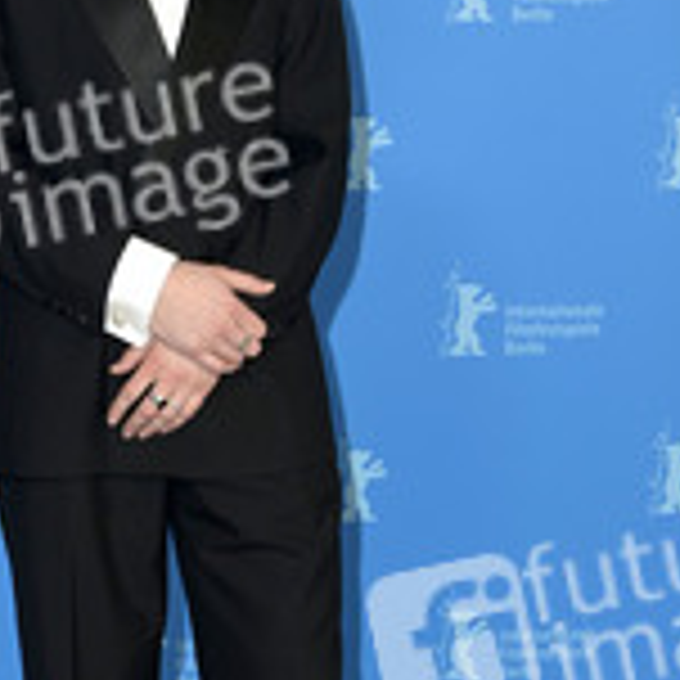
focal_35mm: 108
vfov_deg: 16.1
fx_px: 2400
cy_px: 396
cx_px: 189
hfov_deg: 16.1
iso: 1000
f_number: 5.6
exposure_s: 1/250
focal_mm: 48
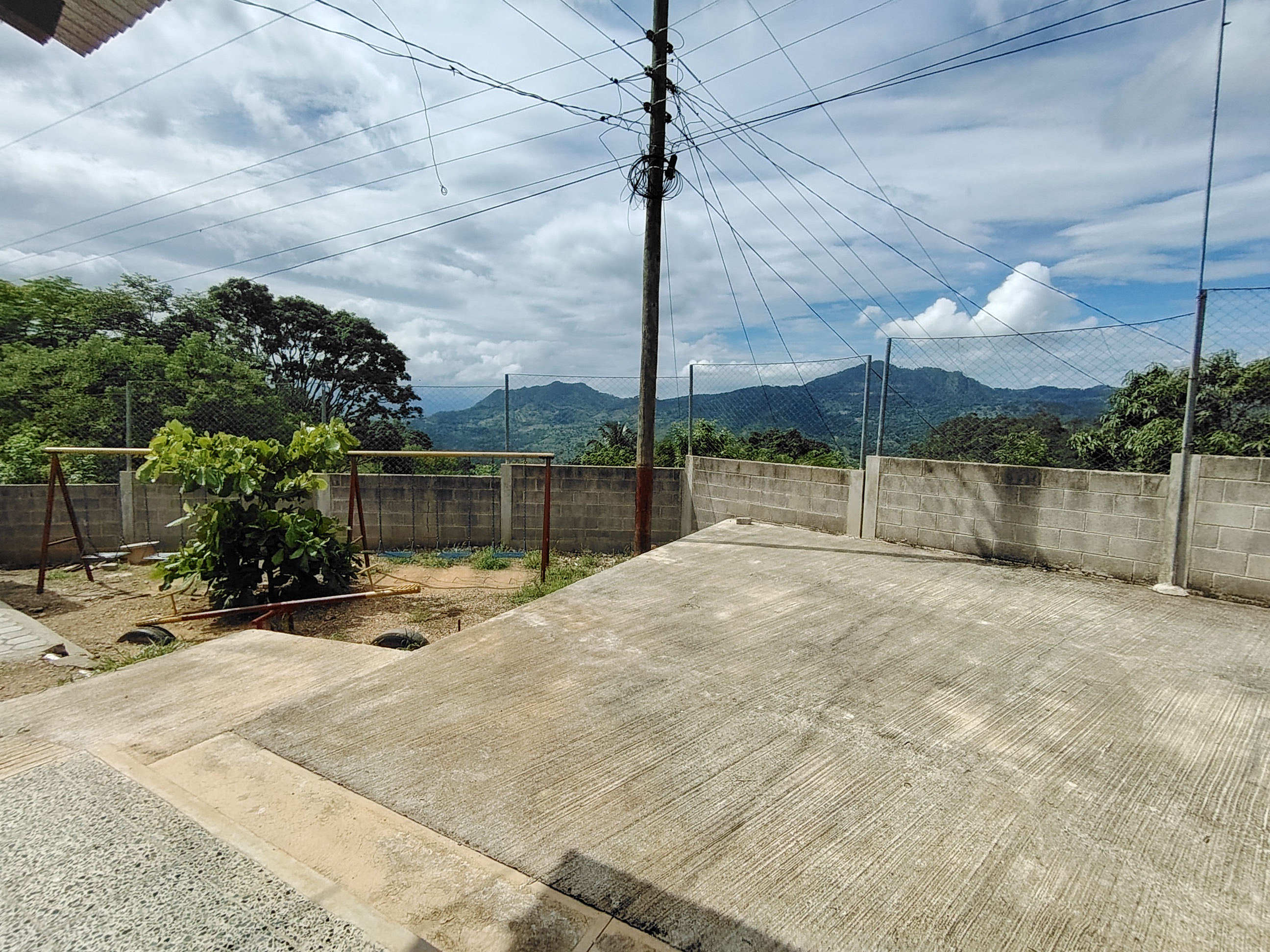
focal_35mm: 17
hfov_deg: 91.0
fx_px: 624
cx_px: 635
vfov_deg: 74.7
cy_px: 476
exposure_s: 1/4501
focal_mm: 1.42
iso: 100
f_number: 2.2
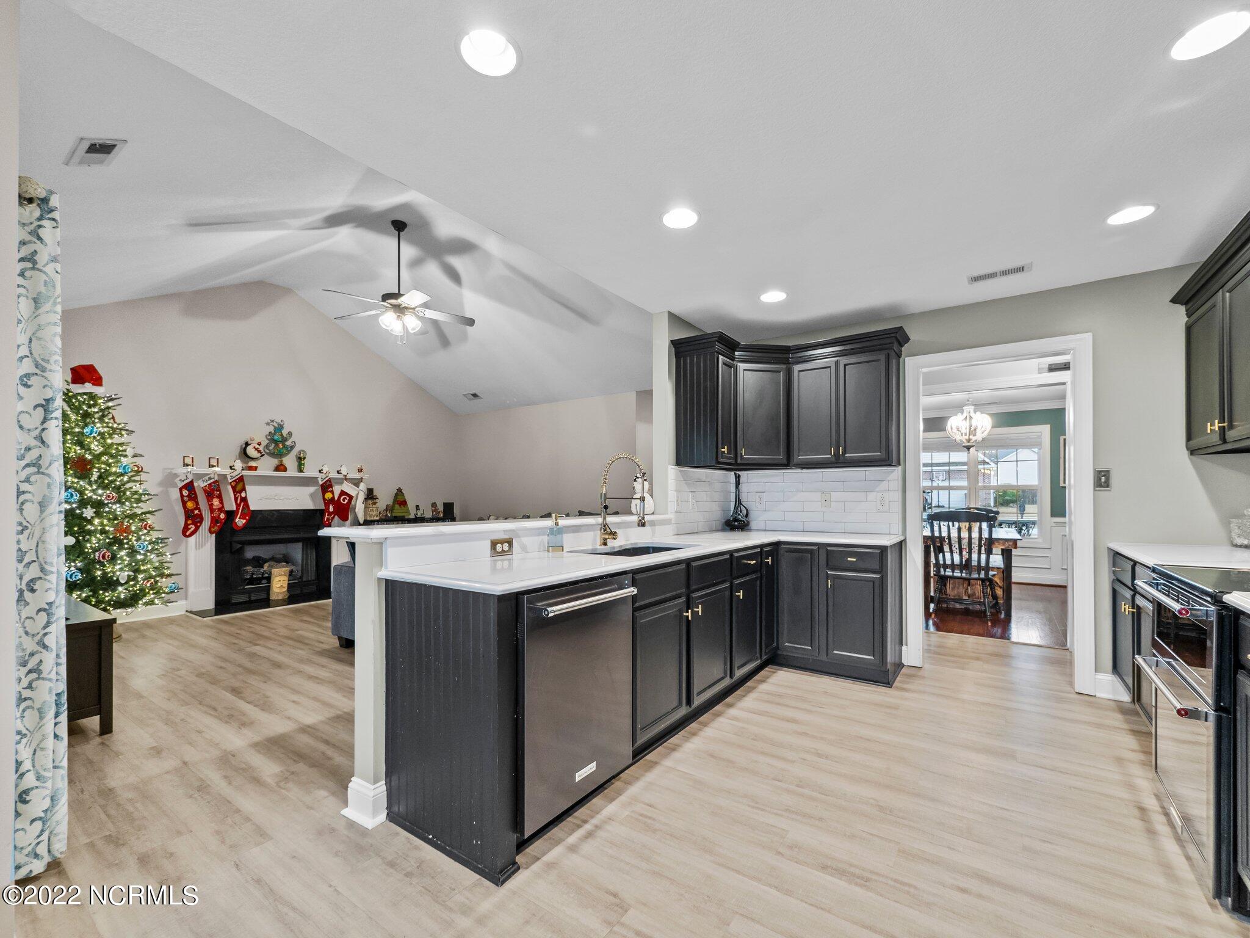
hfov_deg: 102.1
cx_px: 625
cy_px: 469
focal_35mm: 14
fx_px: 506
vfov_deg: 85.7
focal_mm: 7
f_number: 4
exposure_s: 1/13
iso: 400
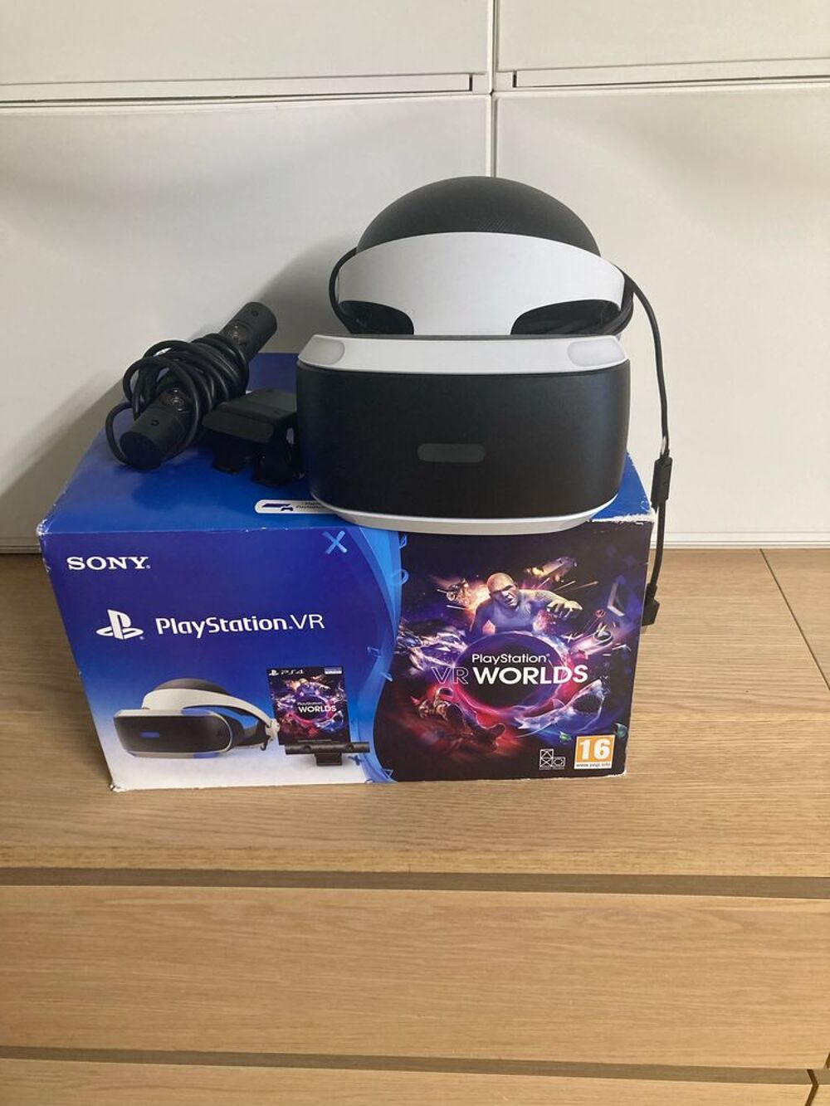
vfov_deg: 63.4
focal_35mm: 28
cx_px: 415
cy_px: 553
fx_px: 895
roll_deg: +1.7
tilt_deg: -31.1
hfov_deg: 49.8
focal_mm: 3.99
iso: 200
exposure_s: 1/50
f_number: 1.8
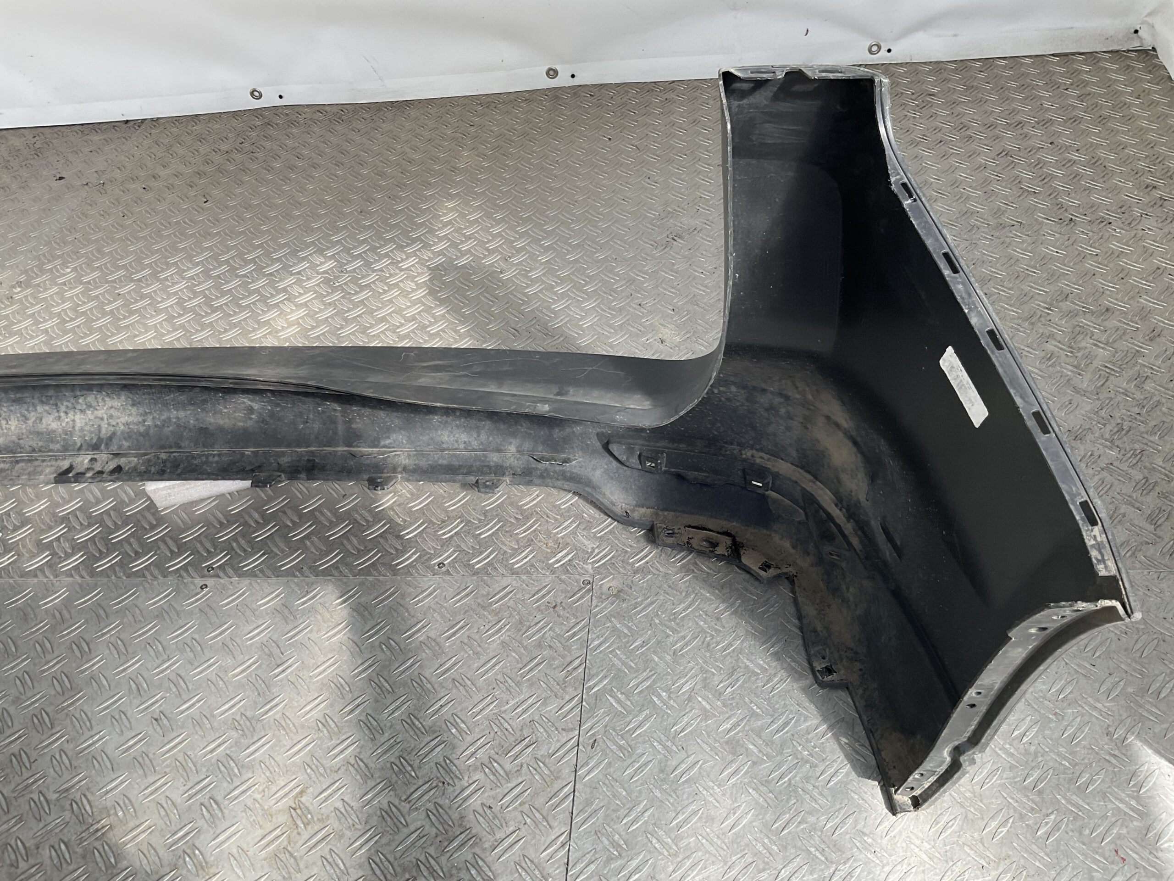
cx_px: 587
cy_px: 440
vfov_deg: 48.2
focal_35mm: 29
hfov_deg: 61.7
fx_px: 984
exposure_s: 1/300
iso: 16
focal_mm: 3
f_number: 1.8
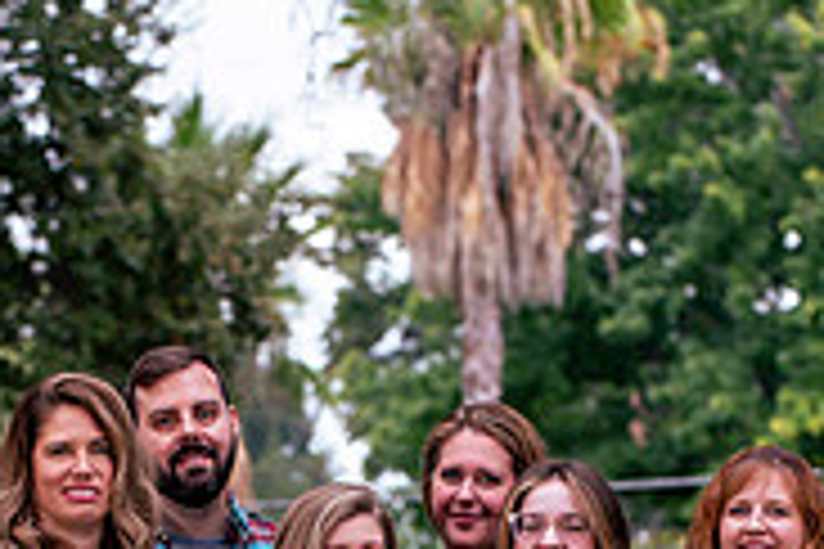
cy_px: 722
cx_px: 162
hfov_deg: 5.4
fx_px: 8766
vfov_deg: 3.6
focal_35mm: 383
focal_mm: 120
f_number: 5.6
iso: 200
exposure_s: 1/250
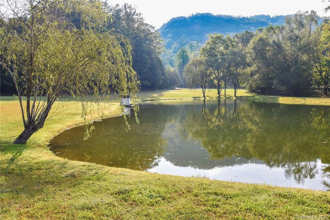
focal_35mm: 34
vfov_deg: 38.9
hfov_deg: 55.8
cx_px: 165
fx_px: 312
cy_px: 110
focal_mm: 34
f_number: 9
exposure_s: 1/320
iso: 1250
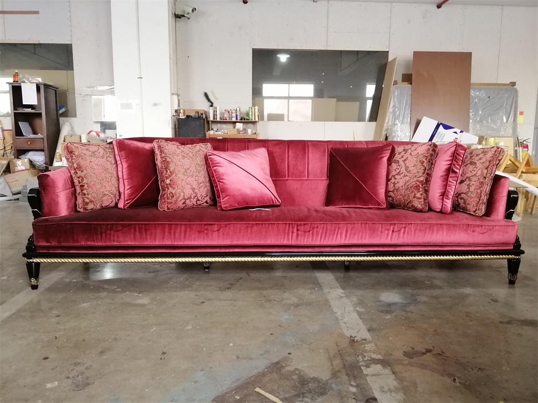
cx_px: 269
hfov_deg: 67.3
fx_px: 404
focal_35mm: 26
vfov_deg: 53.1
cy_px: 202
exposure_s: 1/33.3
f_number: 2.2
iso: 320
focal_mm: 3.81
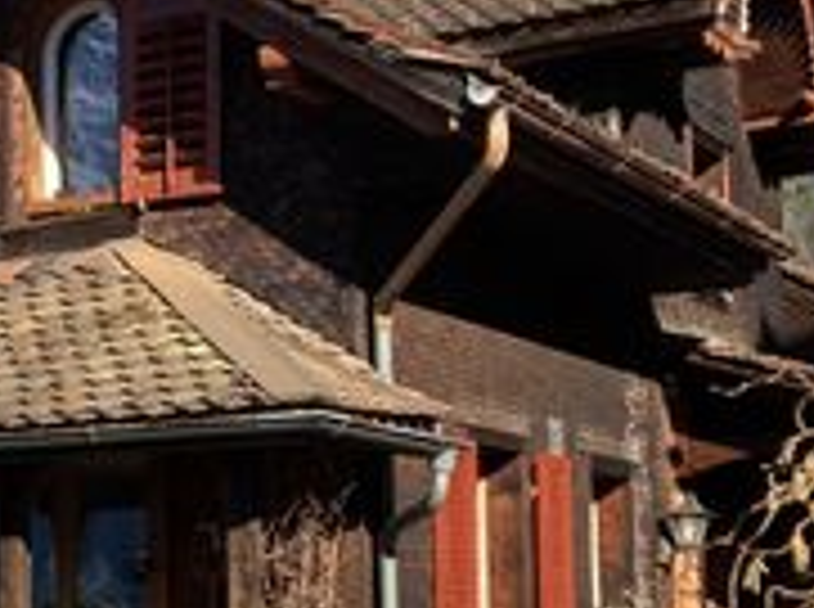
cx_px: -292
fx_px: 2183
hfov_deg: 19.3
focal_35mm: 93
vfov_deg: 15.6
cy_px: 576
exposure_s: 1/1372
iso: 20
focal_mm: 3.99
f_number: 1.8
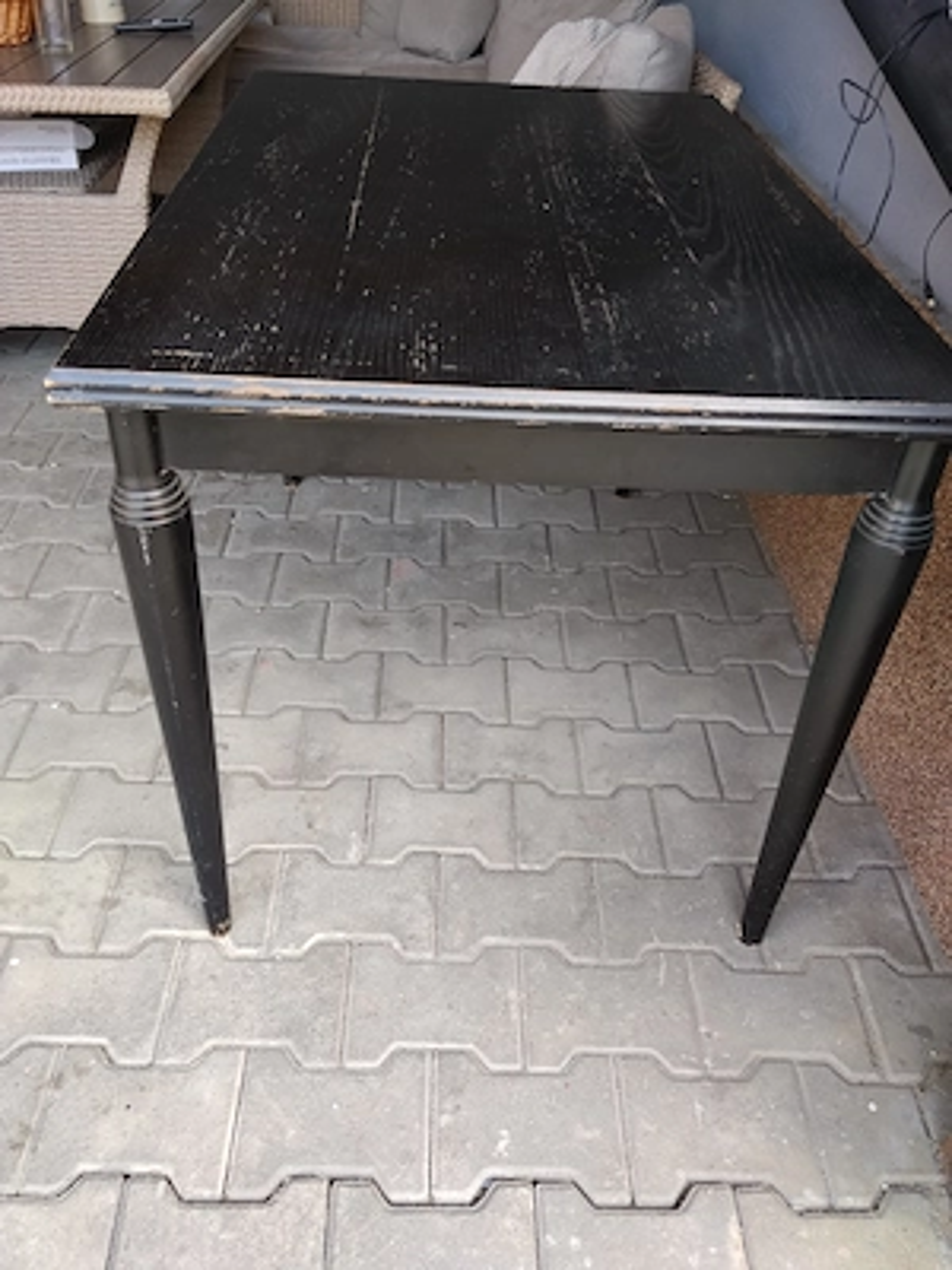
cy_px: 635
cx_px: 476
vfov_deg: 61.7
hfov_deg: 48.2
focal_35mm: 29
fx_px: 1063
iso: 50
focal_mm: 4.22
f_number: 1.8
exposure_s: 1/50
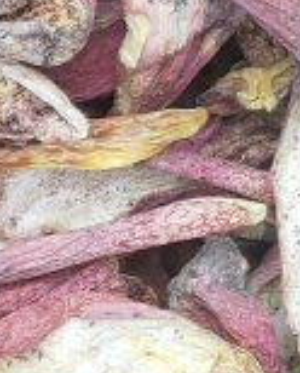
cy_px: 377
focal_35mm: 182
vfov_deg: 10.5
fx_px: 2012
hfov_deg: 7.4
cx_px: -644
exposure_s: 1/100
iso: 250
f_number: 1.8
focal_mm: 5.53
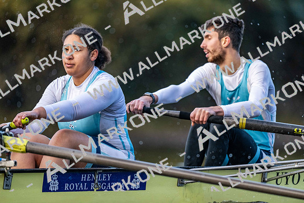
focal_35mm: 600
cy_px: 102
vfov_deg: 2.3
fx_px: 5068
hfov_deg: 3.4
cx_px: 152
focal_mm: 600
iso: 3200
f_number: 4
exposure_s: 1/2500
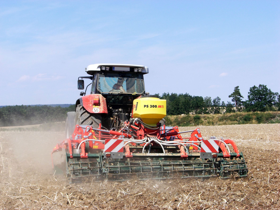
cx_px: 140
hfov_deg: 24.7
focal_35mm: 79
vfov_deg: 18.7
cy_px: 105
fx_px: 639
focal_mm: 12.8
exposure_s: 1/200
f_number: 6.5
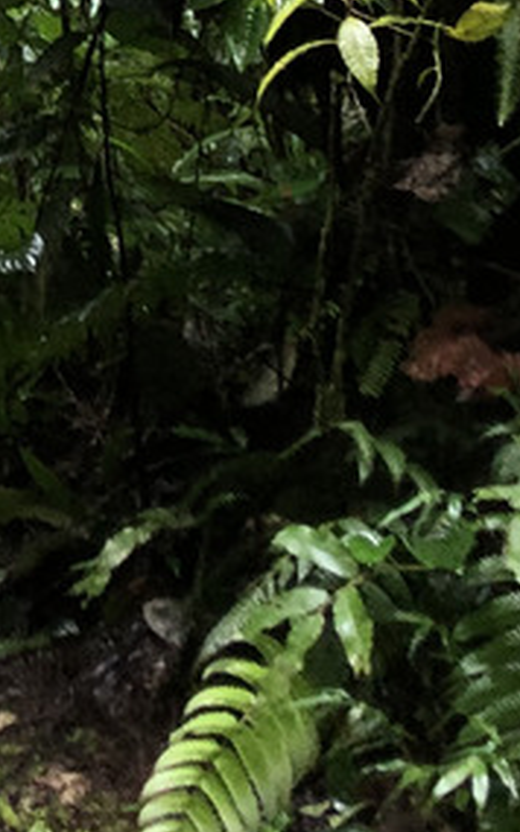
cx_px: -707
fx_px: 2836
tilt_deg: +6.5
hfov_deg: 9.4
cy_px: -520
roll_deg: -2.6
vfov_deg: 15.1
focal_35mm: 125
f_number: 1.8
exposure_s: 1/30
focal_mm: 4
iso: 25
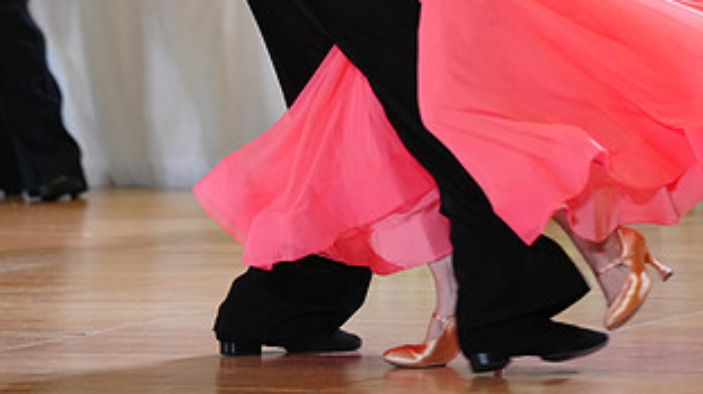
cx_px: 368
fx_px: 7041
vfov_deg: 3.2
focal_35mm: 378
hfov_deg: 5.7
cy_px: -182
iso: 2000
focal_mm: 194
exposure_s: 1/400
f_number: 2.8
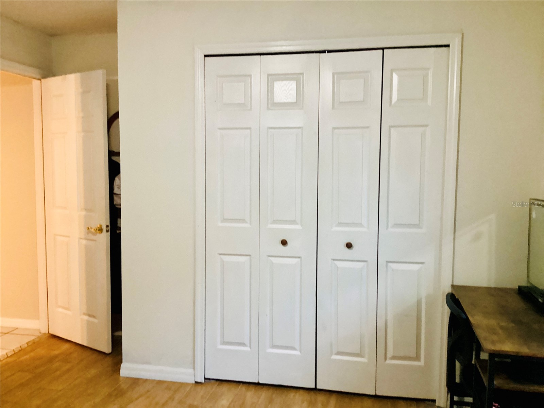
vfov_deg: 45.4
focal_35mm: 31
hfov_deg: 58.4
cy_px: 204
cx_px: 272
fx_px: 487
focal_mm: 3.3
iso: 500
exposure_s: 1/30
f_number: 2.4
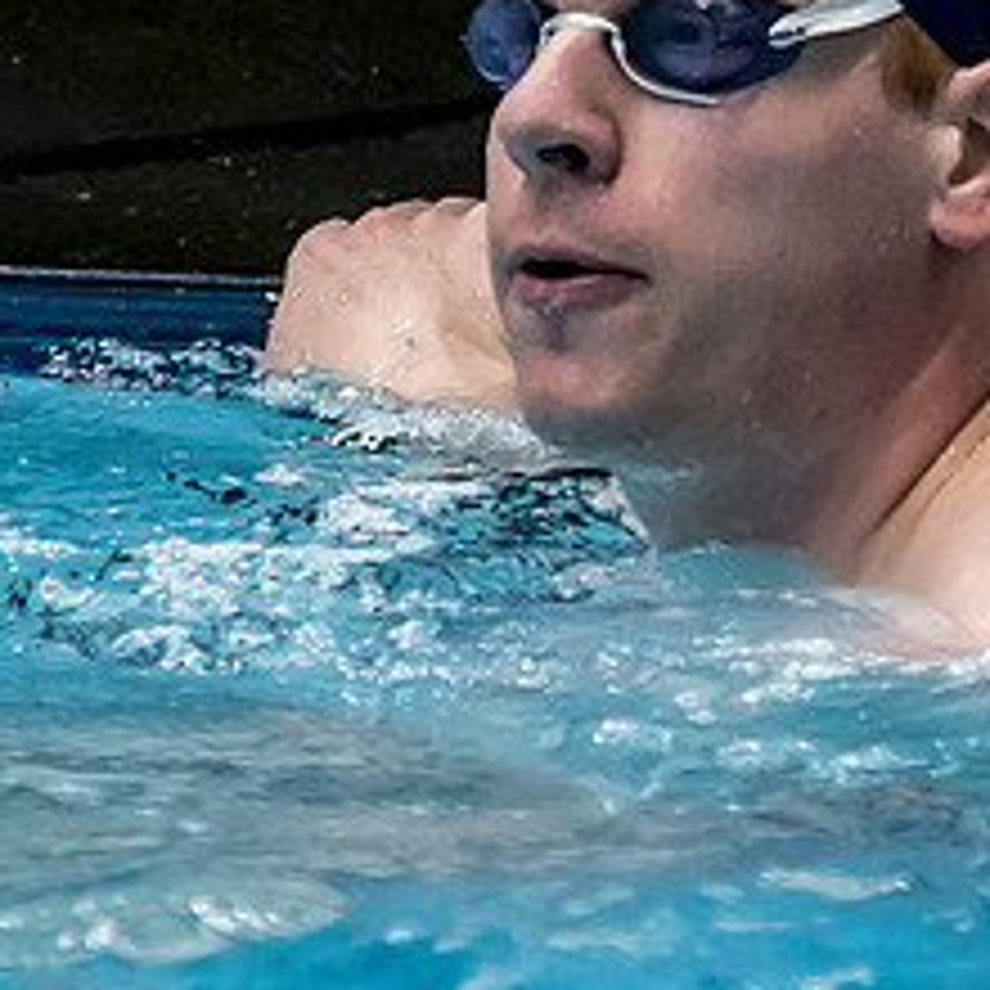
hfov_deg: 1.3
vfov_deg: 1.3
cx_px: 859
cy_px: 369
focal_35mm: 1371
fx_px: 44361
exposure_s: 1/640
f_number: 2.8
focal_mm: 150
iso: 2000
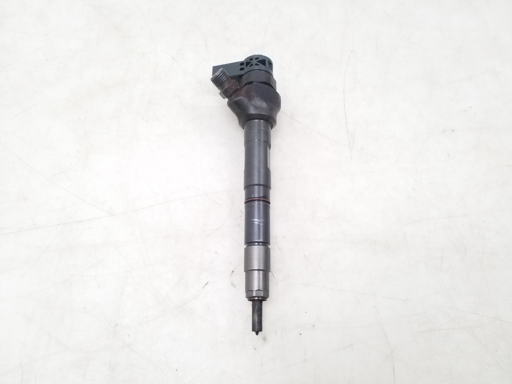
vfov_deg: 51.4
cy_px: 192
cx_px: 256
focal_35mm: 27
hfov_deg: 65.3
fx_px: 399
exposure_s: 1/50
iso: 160
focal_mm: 3.6
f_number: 1.9
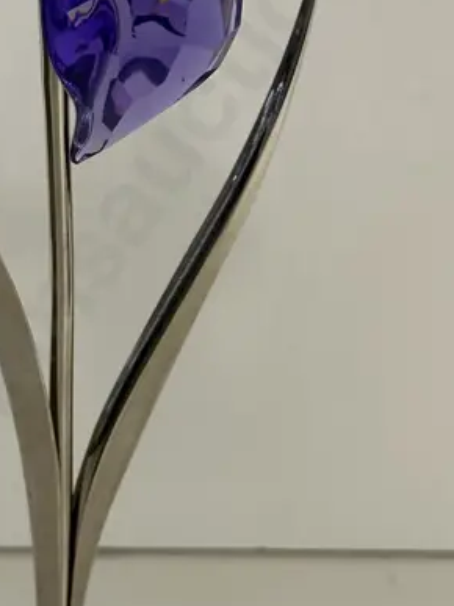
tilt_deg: -24.9
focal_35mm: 127
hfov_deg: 11.6
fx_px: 2222
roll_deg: +0.6
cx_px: 81
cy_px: 276
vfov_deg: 15.5
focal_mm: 6.86
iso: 125
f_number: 1.78
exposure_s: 1/50
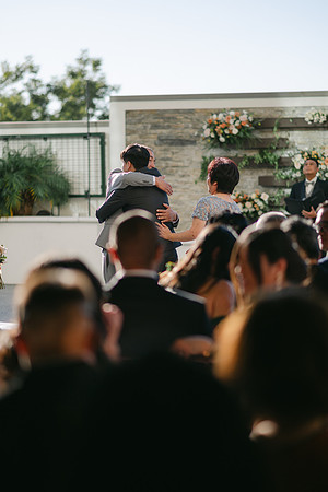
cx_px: 164
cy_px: 246
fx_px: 1162
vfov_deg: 23.9
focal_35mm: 85
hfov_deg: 16.1
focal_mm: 85
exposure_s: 1/3200
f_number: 1.8
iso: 64
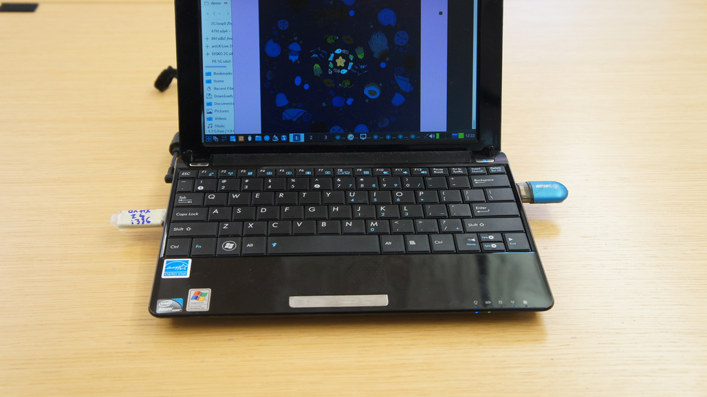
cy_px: 159
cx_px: 336
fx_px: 835
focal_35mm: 45
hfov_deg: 45.9
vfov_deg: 26.7
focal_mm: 27
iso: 200
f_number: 4
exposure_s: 1/25
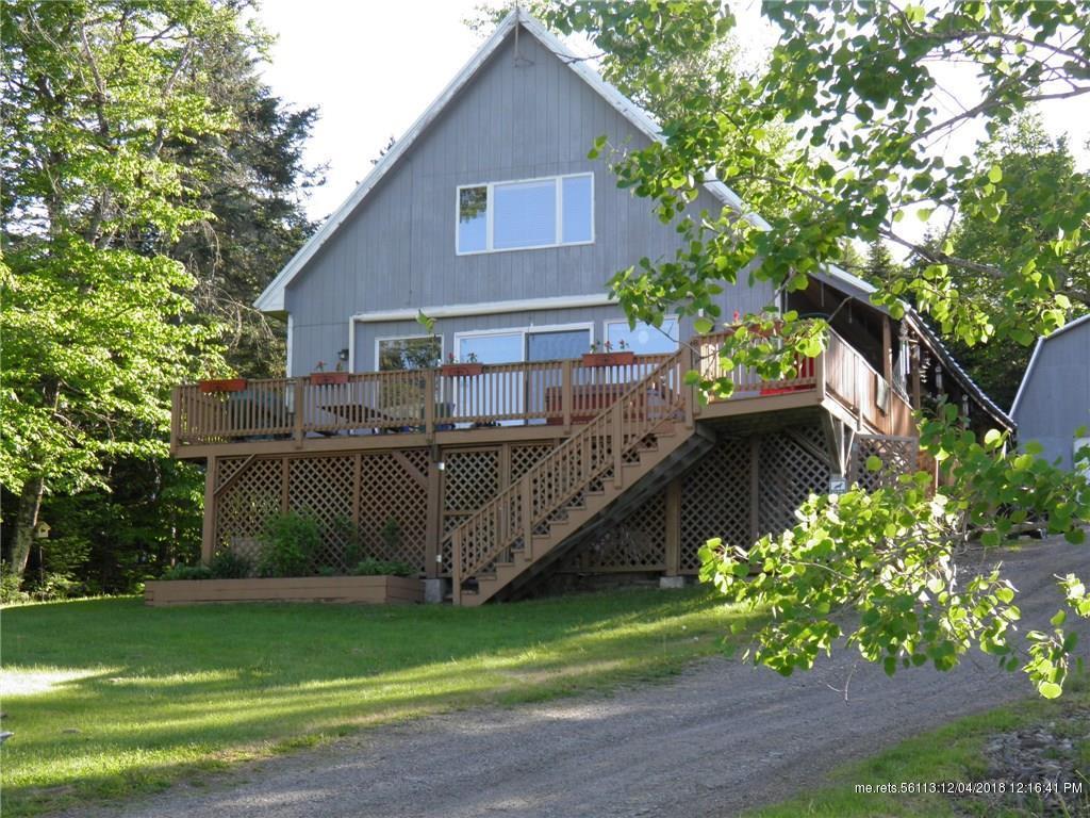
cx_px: 545
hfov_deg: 31.2
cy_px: 409
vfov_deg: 23.7
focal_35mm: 62
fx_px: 1952
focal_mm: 11.2
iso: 50
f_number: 4.2
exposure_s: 1/80
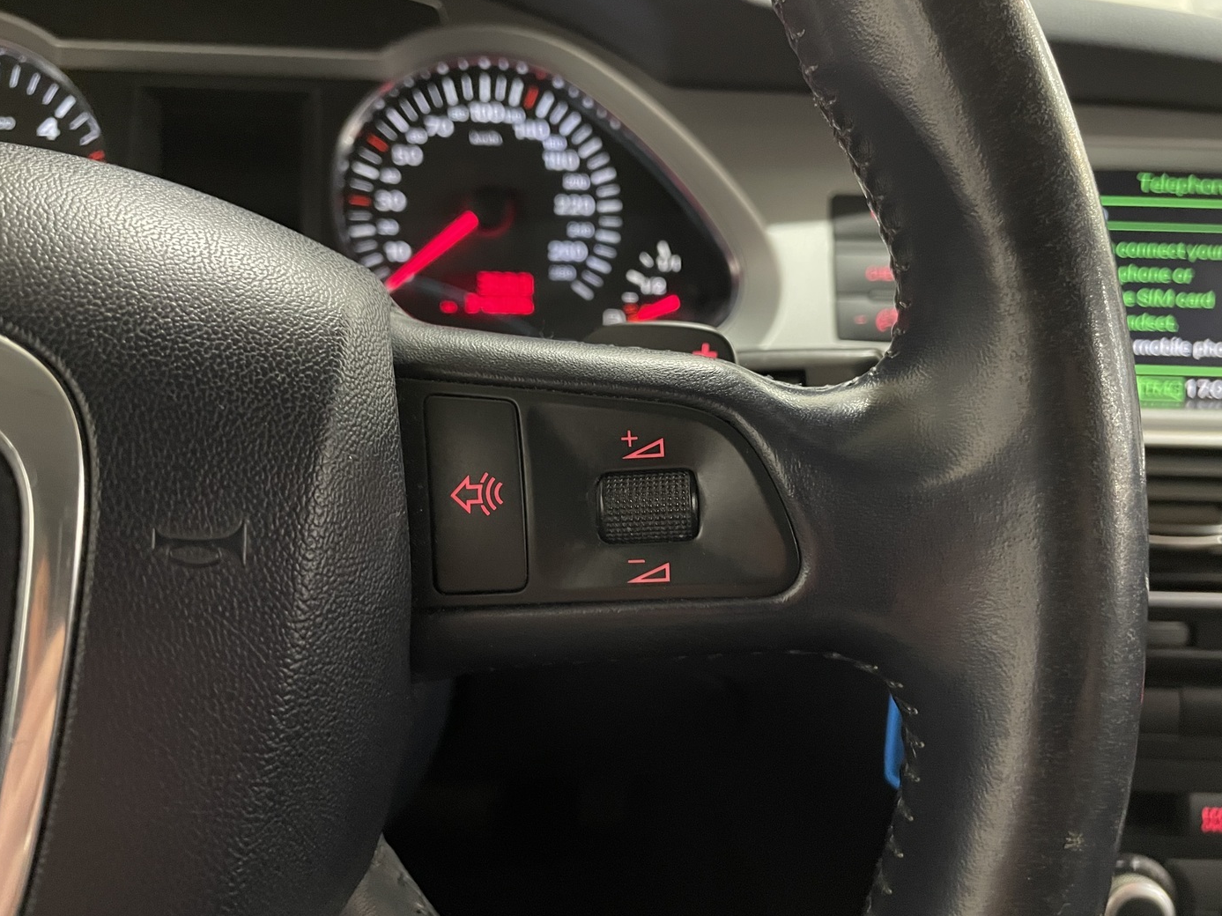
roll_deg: -0.8
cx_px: 615
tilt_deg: -21.2
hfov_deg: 65.3
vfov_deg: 51.3
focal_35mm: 27
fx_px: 953
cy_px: 450
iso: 640
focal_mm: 4.2
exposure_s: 1/27
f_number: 1.6
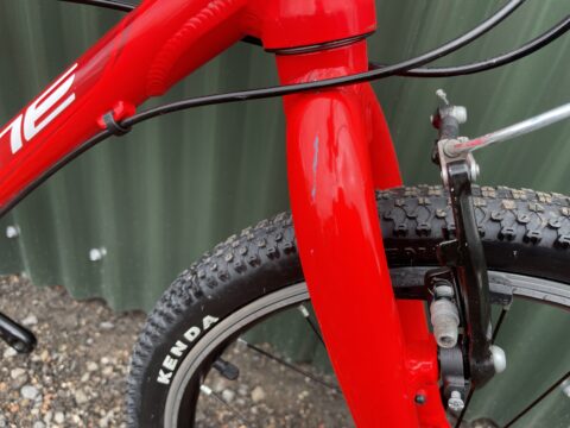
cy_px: 214
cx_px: 285
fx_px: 428
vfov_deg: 53.1
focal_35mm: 26
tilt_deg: -34.5
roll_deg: -9.9
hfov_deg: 67.3
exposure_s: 1/305
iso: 32
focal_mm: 4.2
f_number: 1.6
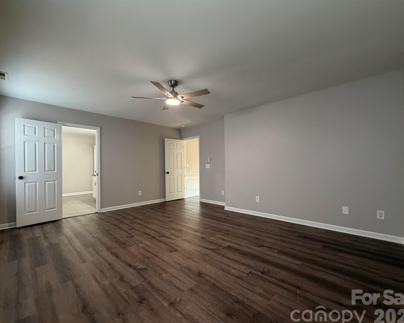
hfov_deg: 96.8
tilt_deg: +0.0
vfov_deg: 84.0
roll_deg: +0.8
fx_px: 179
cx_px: 199
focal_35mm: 15
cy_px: 166
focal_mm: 2.22
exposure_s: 1/60
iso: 320
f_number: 2.2
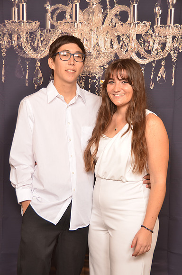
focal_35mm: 69
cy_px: 138
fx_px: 526
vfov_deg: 29.3
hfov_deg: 19.6
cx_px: 91
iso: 200
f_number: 5.6
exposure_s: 1/60
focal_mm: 46
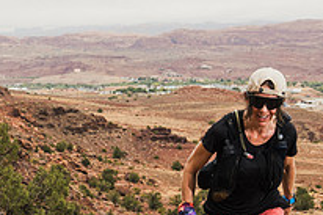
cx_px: 49
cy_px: 202
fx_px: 914
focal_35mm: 102
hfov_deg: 19.7
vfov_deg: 13.3
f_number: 6.3
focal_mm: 35
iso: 200
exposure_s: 1/320
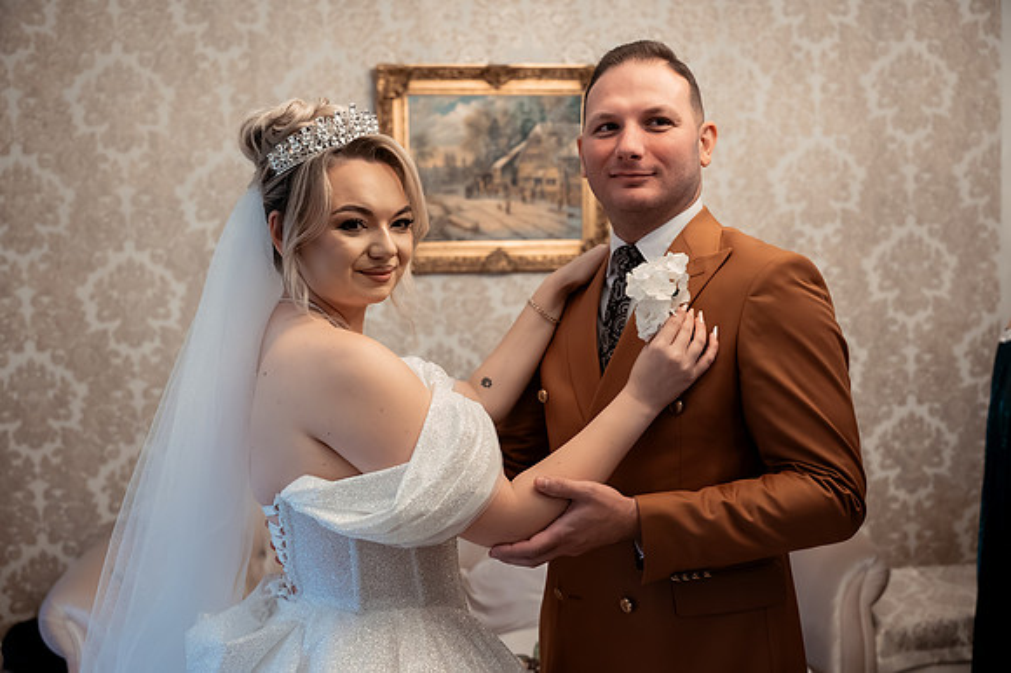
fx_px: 954
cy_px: 336
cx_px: 506
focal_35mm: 34
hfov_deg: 55.8
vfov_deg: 38.8
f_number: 3.2
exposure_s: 1/200
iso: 3200
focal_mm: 34
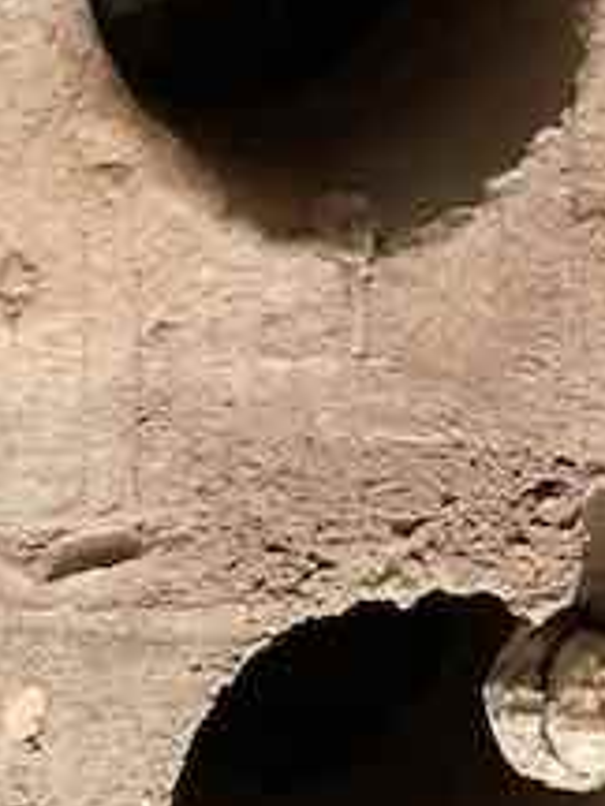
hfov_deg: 9.6
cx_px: 172
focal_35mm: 154
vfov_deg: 12.2
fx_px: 3589
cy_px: -399
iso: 320
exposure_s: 1/60
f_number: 1.8
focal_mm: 4.25
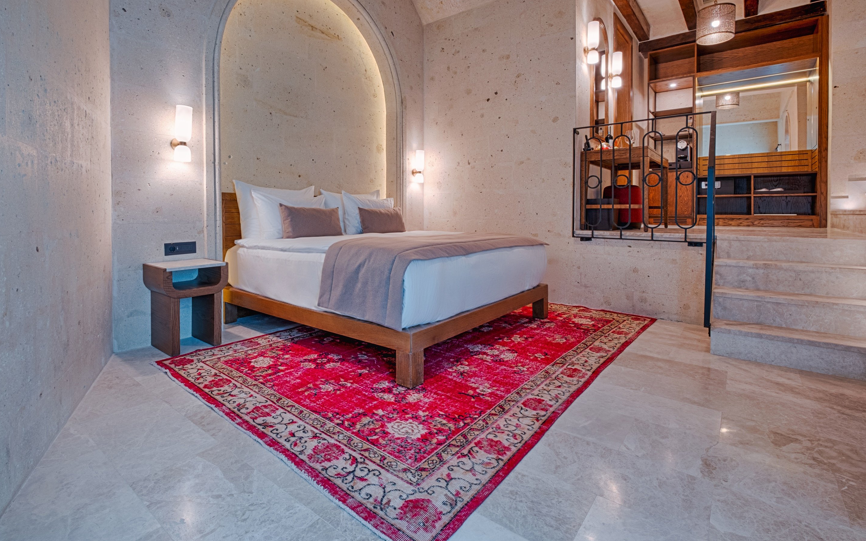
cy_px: 259
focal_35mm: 16
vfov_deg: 71.2
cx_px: 416
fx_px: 378
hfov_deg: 97.8
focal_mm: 10
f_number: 8
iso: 200
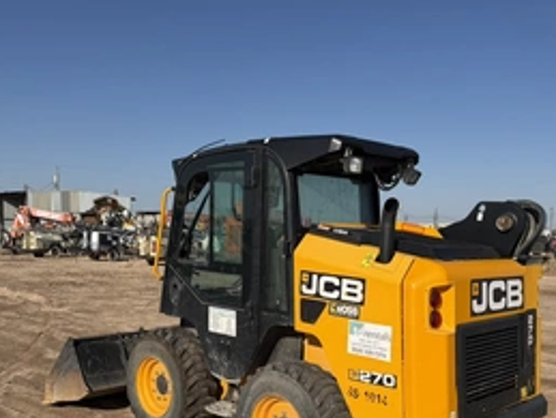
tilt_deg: -4.9
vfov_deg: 38.1
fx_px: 595
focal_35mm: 37
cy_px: 296
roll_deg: -1.1
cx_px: 294
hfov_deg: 50.1
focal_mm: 6.76
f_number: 1.78
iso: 80
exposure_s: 1/7353
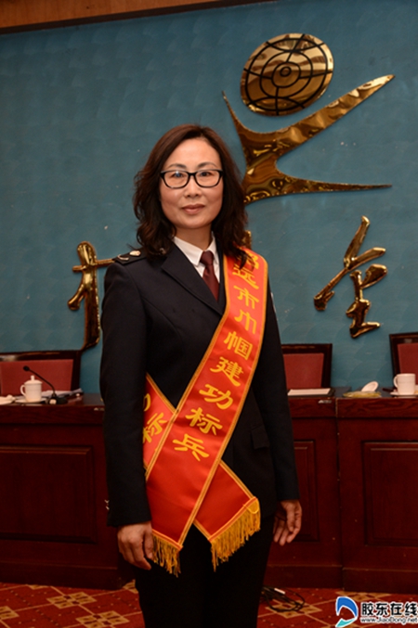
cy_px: 314
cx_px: 209
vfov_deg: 34.5
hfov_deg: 23.3
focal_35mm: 58
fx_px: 1012
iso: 1600
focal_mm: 58
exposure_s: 1/125
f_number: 9
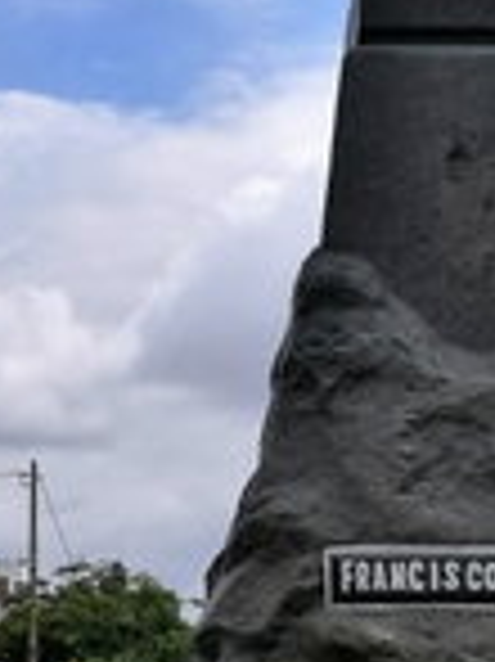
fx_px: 1871
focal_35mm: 98
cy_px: 489
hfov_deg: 15.0
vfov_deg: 19.9
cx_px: 333
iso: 50
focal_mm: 4.5
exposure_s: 1/2532
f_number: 2.2
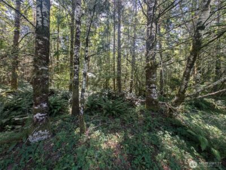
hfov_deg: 110.5
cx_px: 113
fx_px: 78
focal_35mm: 12
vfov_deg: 94.6
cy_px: 85
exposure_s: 1/145
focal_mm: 2.23
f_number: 1.95
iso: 122
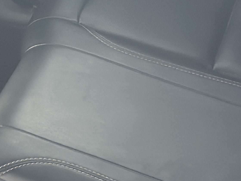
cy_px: 22
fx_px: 1239
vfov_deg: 8.3
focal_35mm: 178
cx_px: -12
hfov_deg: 11.0
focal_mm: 6.76
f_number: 1.78
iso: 250
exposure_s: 1/60
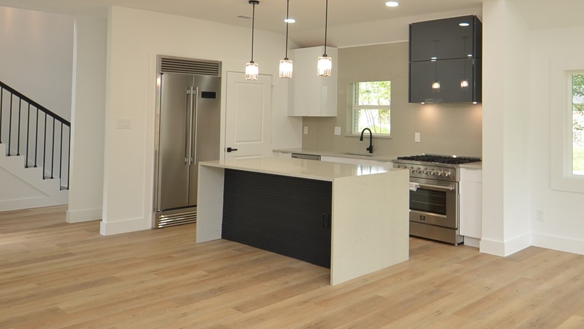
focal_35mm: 32
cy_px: 108
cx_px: 386
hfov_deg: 59.7
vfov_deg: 36.3
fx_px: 496
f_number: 4
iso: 200
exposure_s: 1/60
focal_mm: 10
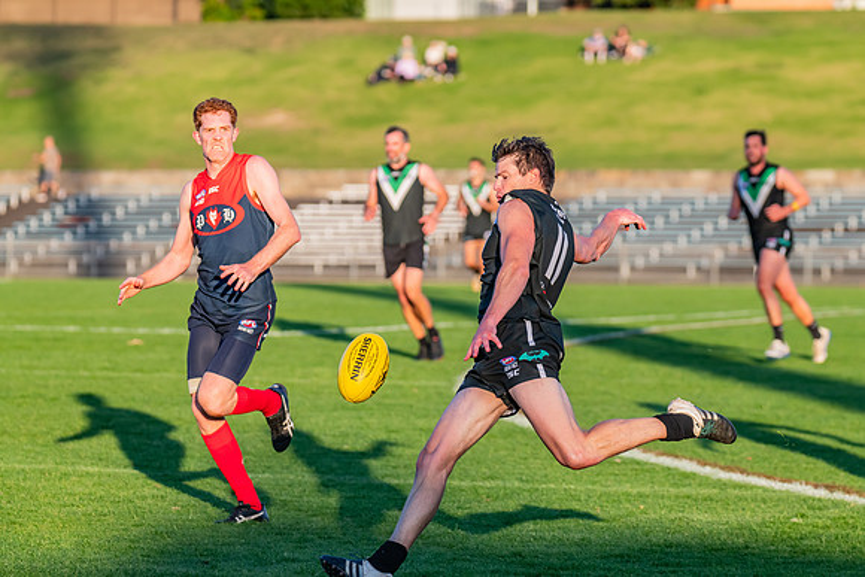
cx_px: 438
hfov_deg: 9.0
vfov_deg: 6.0
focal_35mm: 229
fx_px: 5504
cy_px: 288
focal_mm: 220
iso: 800
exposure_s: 1/1600
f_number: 5.6
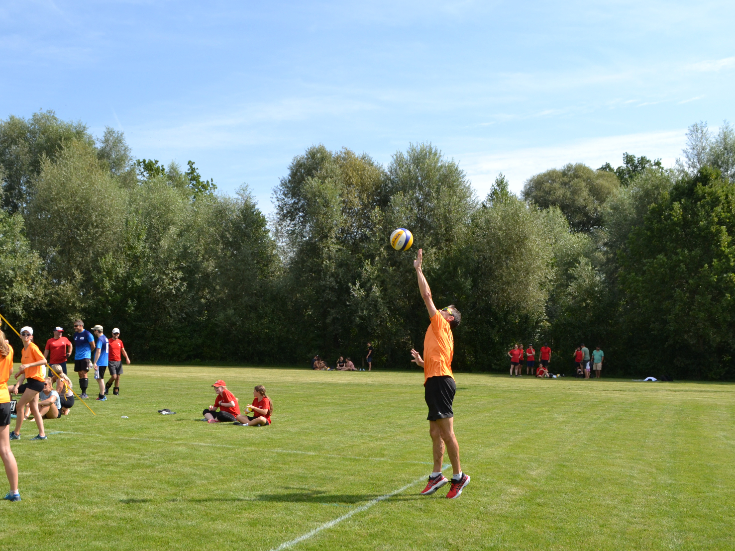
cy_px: 325
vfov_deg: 39.5
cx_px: 341
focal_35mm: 36
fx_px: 764
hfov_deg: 51.3
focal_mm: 18
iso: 400
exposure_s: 1/1250
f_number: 5.6
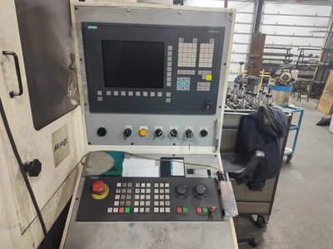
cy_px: 124
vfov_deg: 58.9
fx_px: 221
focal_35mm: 23
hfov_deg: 73.9
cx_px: 166
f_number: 1.8
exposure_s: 1/60
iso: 863
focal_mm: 5.56
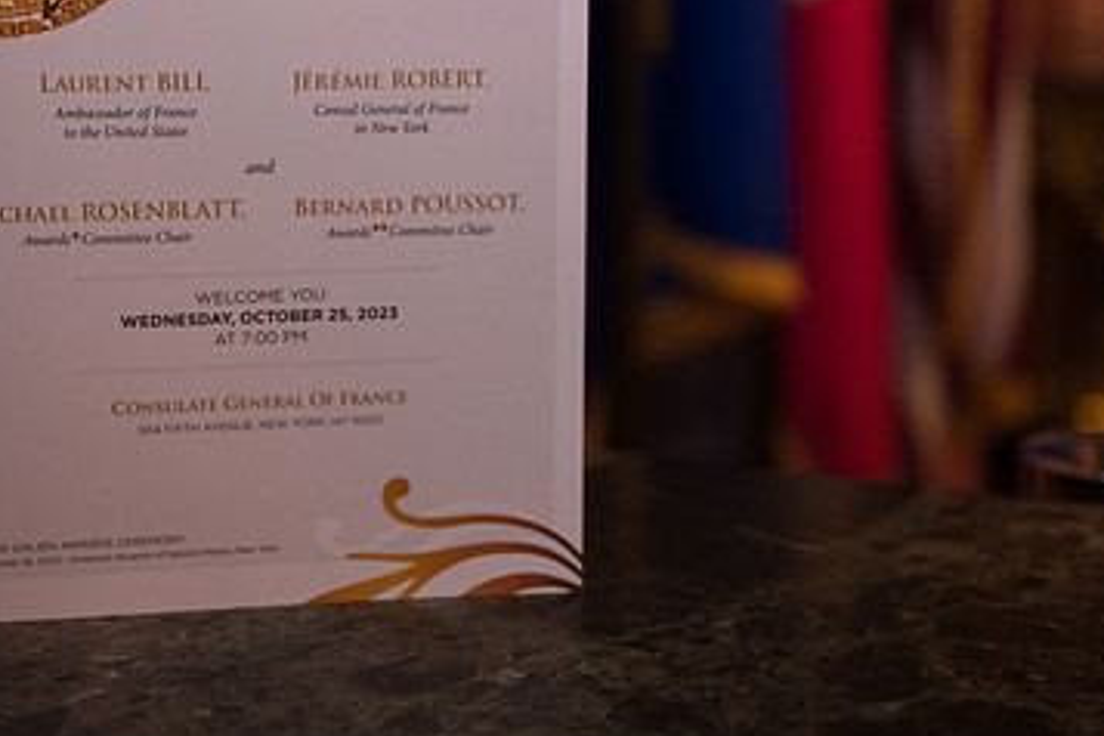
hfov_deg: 30.5
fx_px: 2024
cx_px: 463
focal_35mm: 66
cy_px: 179
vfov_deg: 20.4
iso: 1600
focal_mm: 40
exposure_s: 1/200
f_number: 3.2
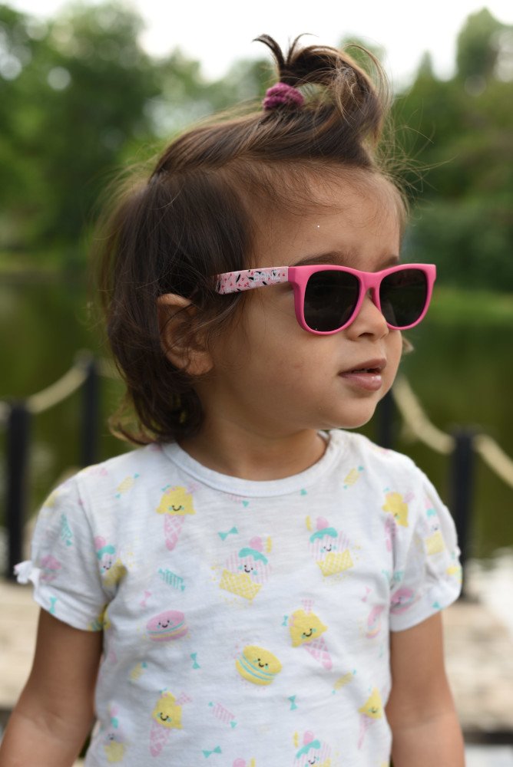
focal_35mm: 50
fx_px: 1067
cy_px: 384
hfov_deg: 27.0
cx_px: 256
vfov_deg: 39.6
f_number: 4.5
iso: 100
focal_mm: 50
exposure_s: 1/200
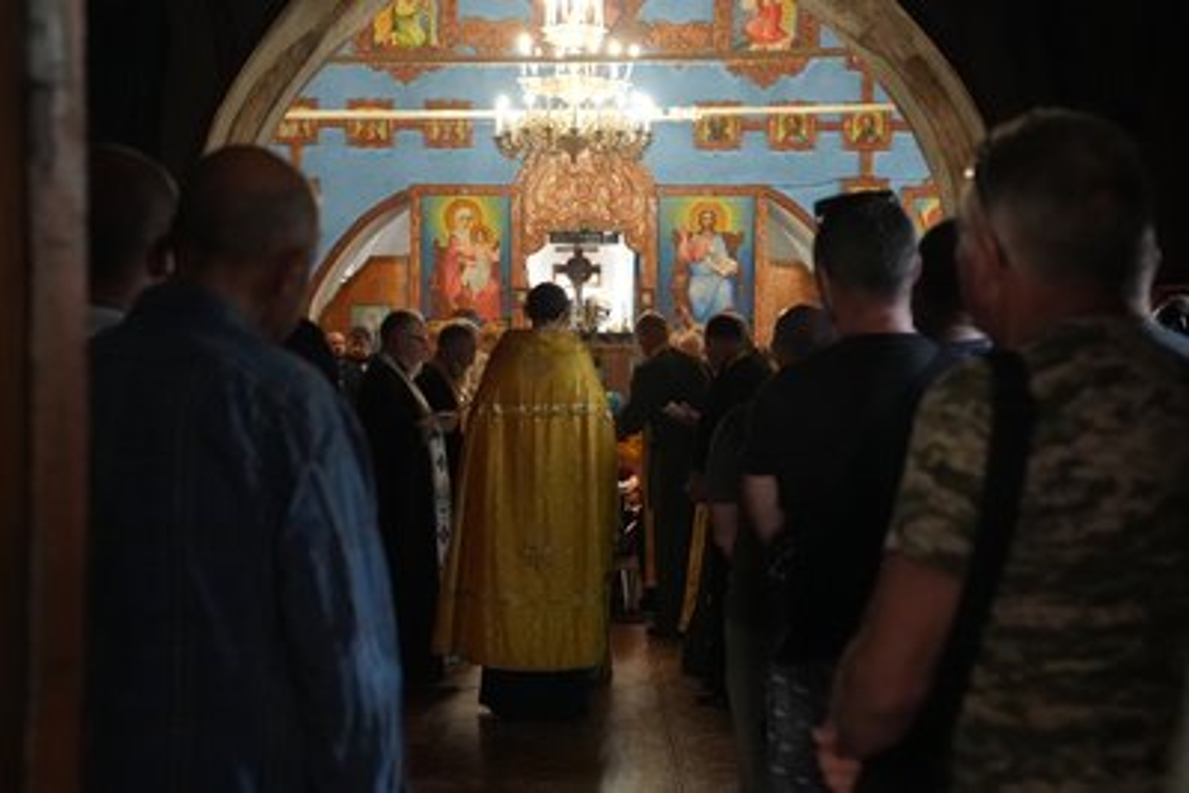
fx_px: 1718
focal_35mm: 52
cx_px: 594
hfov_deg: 38.2
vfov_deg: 26.0
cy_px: 396
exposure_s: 1/50
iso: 12800
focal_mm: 52
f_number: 4.5
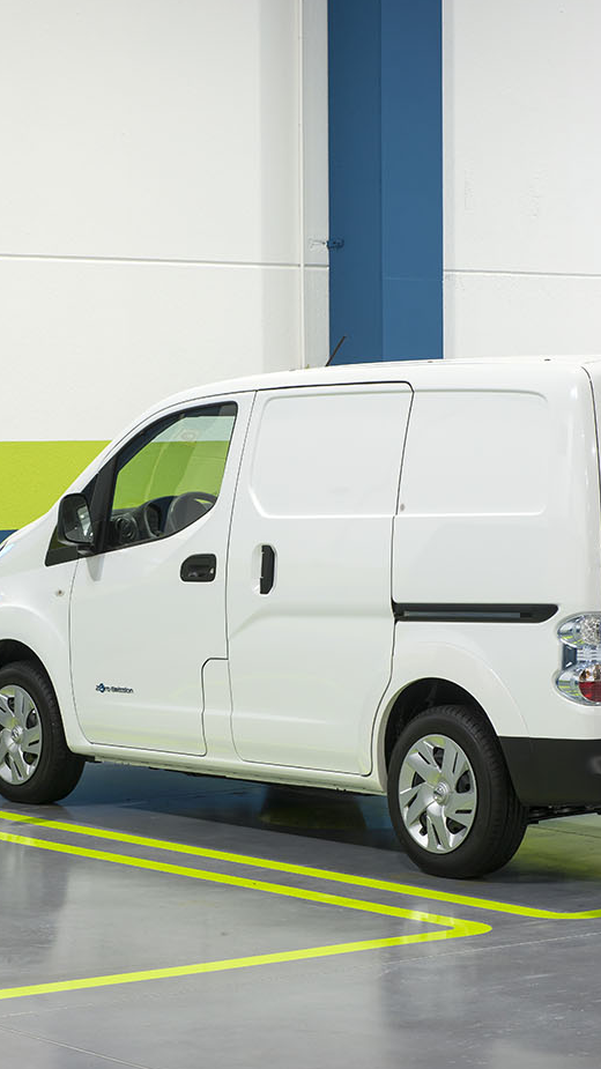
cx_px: 238
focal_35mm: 111
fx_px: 3146
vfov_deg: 19.3
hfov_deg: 10.9
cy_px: 534
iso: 200
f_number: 9
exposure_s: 1/2.5
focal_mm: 70
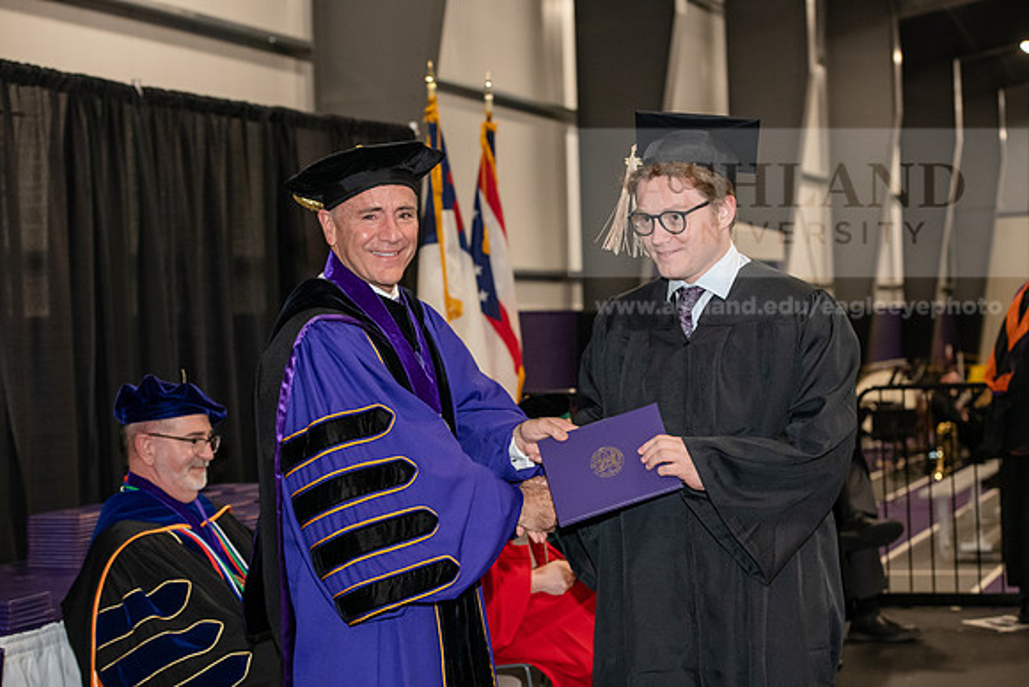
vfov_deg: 19.5
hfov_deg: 28.8
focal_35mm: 70
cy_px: 344
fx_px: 2001
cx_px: 514
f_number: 5
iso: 2500
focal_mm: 70
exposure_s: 1/200
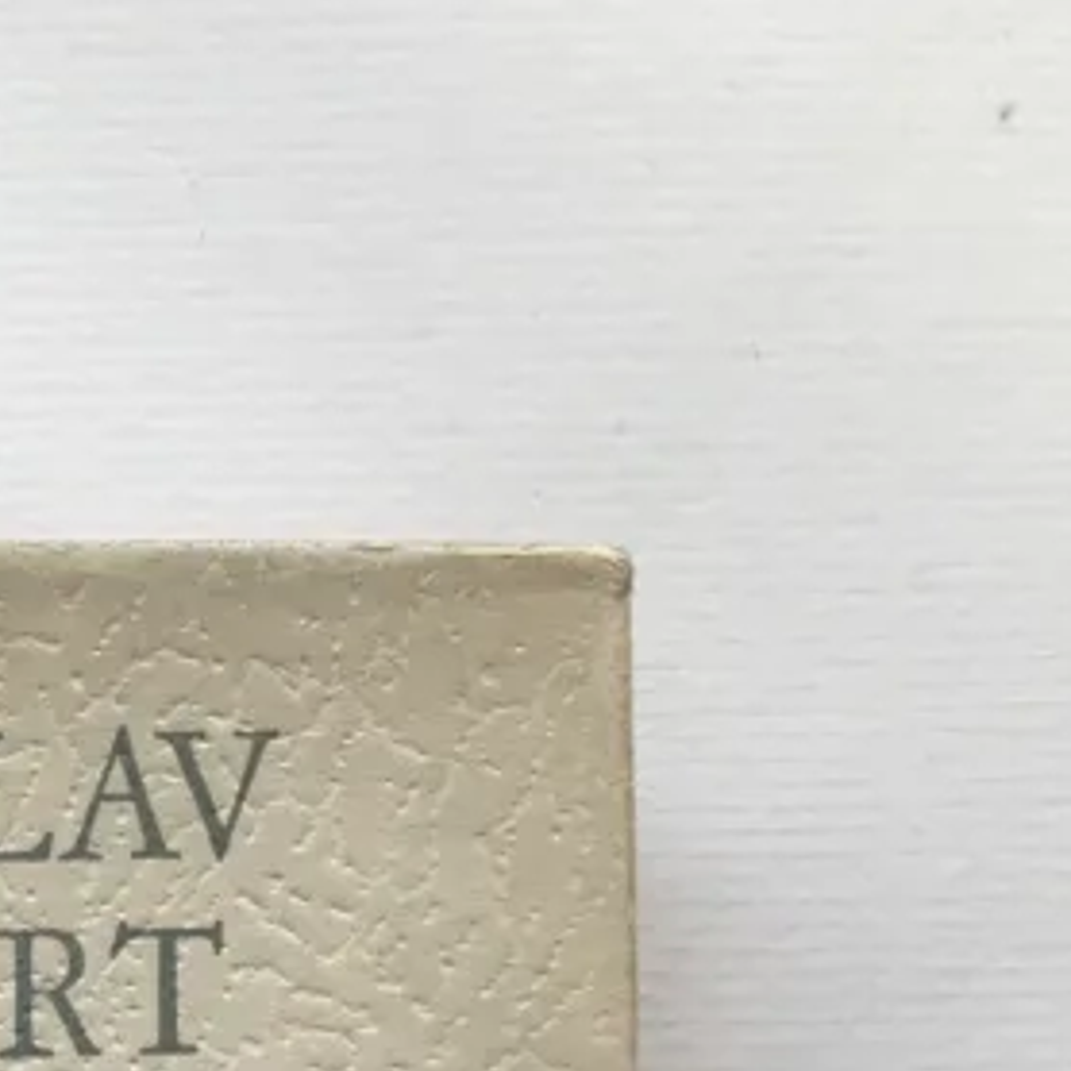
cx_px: -316
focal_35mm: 91
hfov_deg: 17.9
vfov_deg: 16.5
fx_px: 3185
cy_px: 1834
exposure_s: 1/127
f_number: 1.8
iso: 20
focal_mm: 3.99
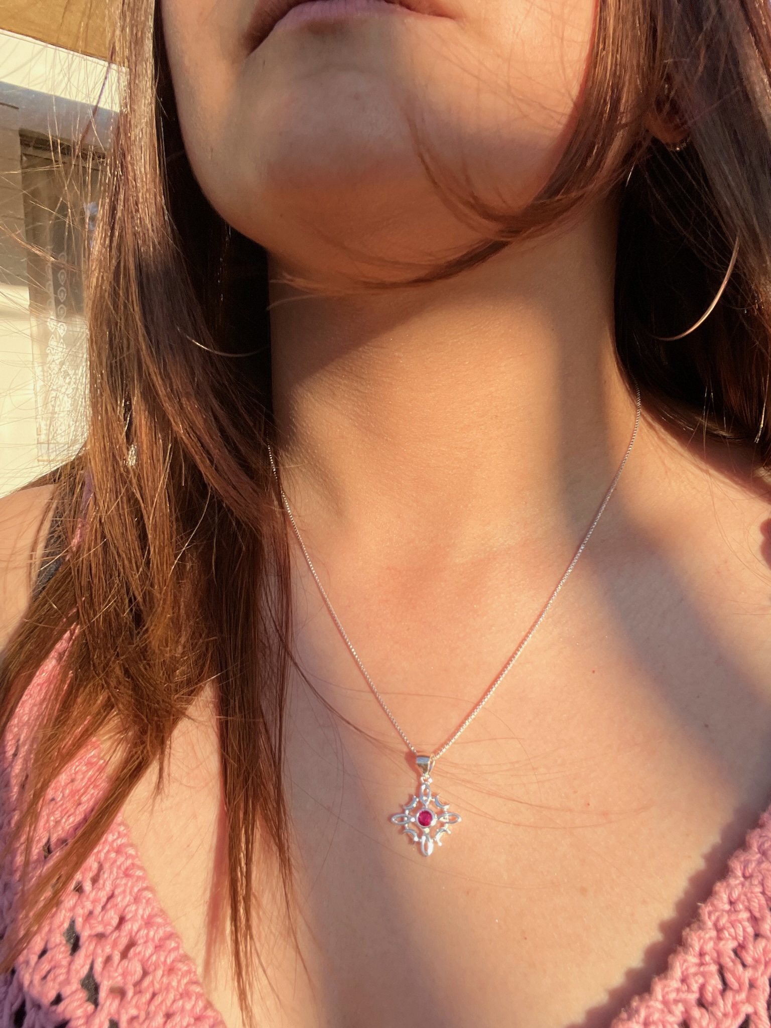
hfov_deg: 46.8
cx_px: 386
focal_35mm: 30
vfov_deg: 60.0
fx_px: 891
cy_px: 514
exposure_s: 1/363
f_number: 2.2
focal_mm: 2.71
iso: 32
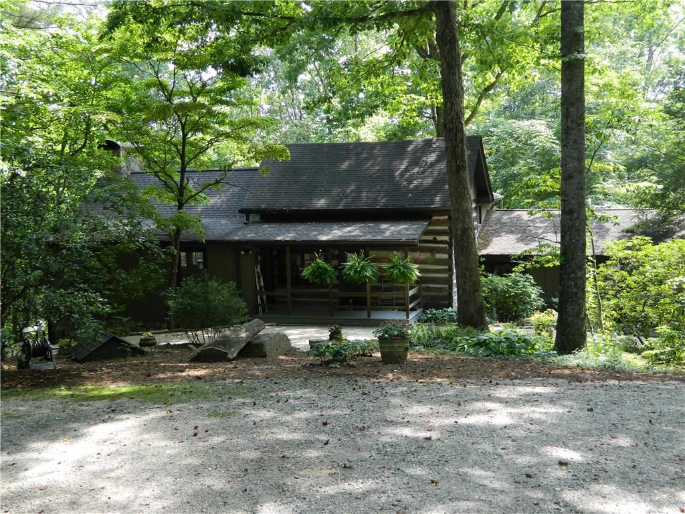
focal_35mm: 47
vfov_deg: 30.9
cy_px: 257
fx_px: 930
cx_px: 342
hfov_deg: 40.4
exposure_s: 1/50
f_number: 3.6
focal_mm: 8.4
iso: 80
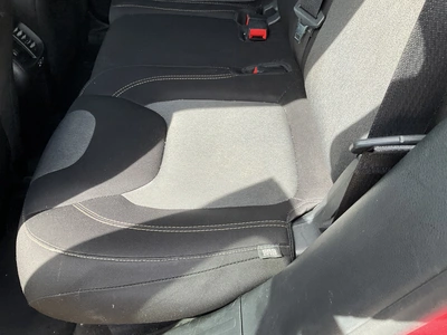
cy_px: 168
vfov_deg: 48.2
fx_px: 374
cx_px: 224
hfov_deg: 61.7
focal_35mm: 29
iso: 20
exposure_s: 1/131
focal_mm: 3
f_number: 1.8
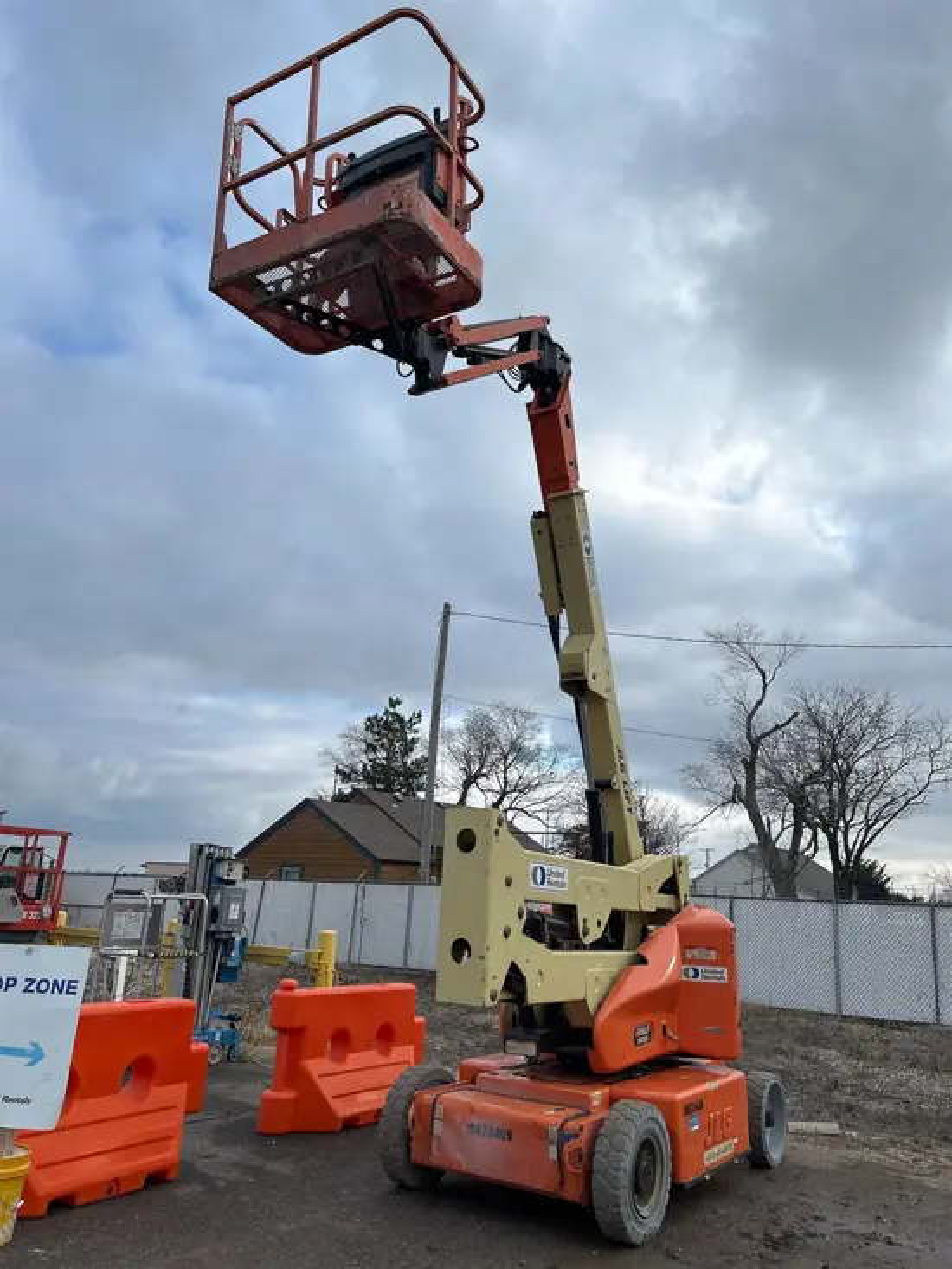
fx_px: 953
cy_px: 634
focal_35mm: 26
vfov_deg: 67.3
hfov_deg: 53.1
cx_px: 476
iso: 50
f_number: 1.5
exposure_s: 1/3165
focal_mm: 5.7
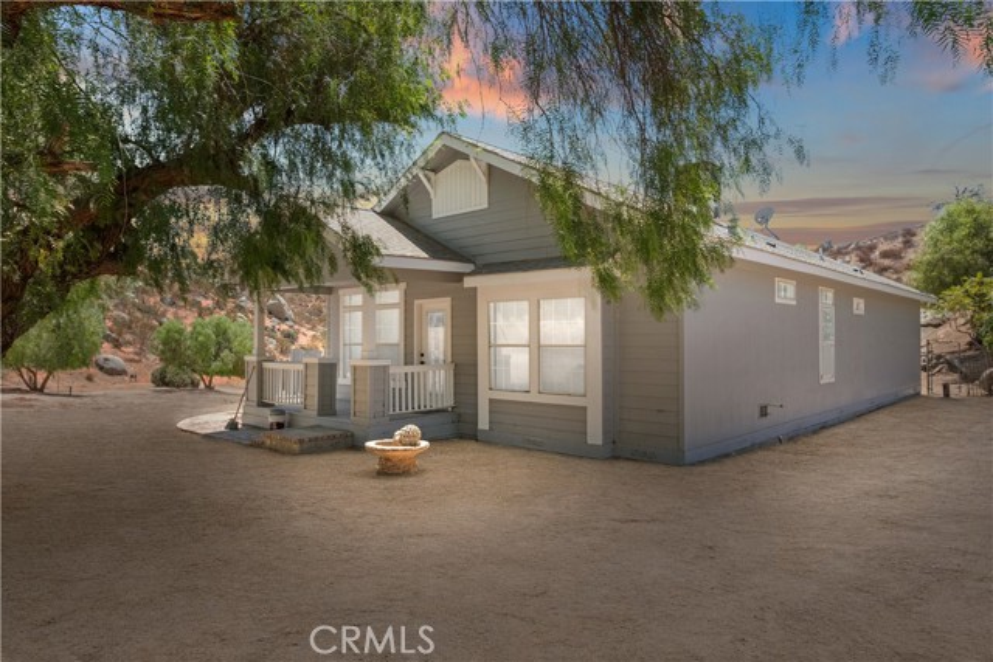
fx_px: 607
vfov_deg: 57.3
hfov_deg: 78.6
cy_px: 331
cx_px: 496
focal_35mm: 22
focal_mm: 14.5
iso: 1250
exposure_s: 1/750
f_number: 8
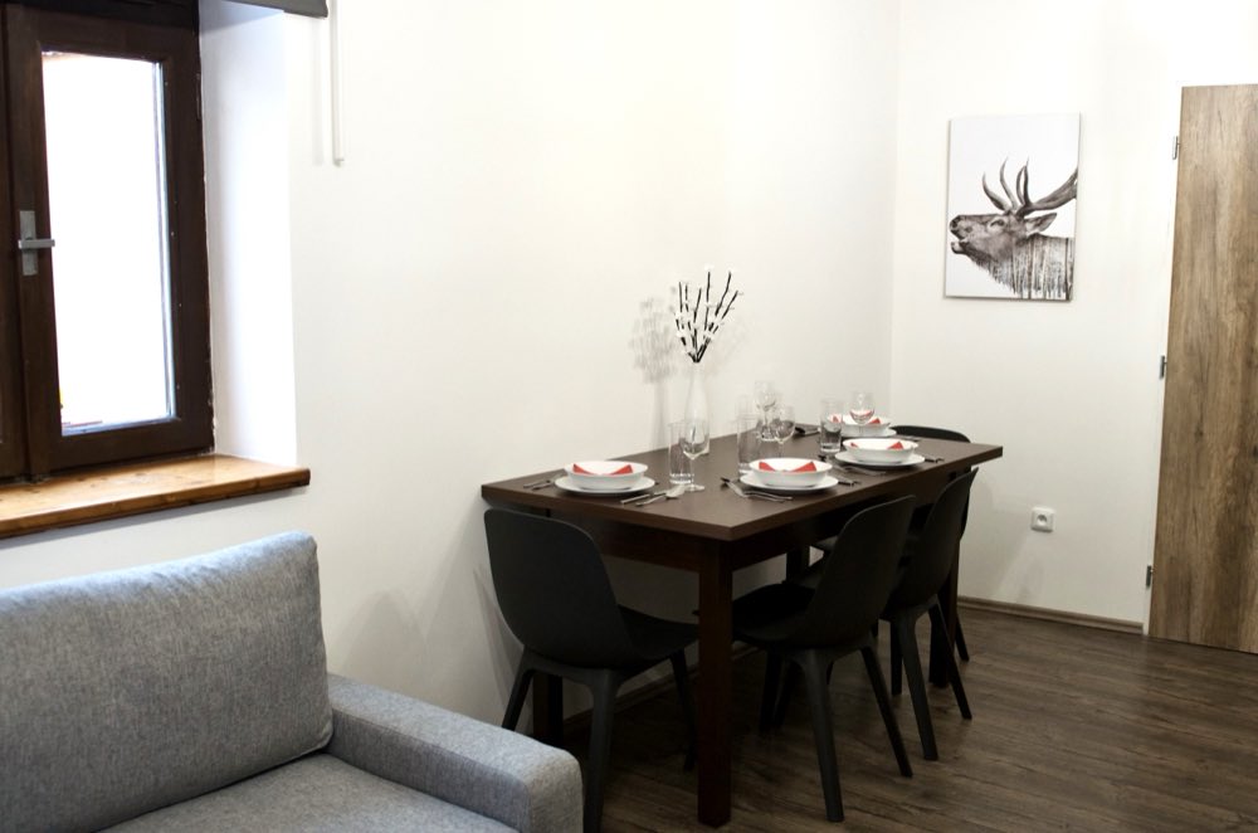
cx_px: 629
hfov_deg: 53.2
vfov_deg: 36.7
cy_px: 416
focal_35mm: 36
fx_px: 1255
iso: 1000
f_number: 2.8
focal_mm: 24
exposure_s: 1/250
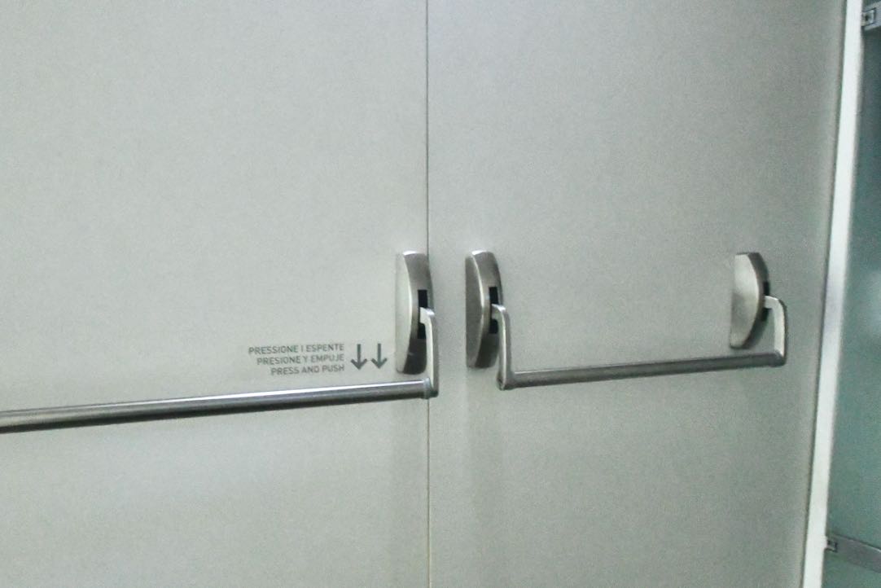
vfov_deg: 77.4
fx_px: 367
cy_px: 294
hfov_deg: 100.4
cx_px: 440
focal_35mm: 15
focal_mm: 10
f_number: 4
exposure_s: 1/4
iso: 12800
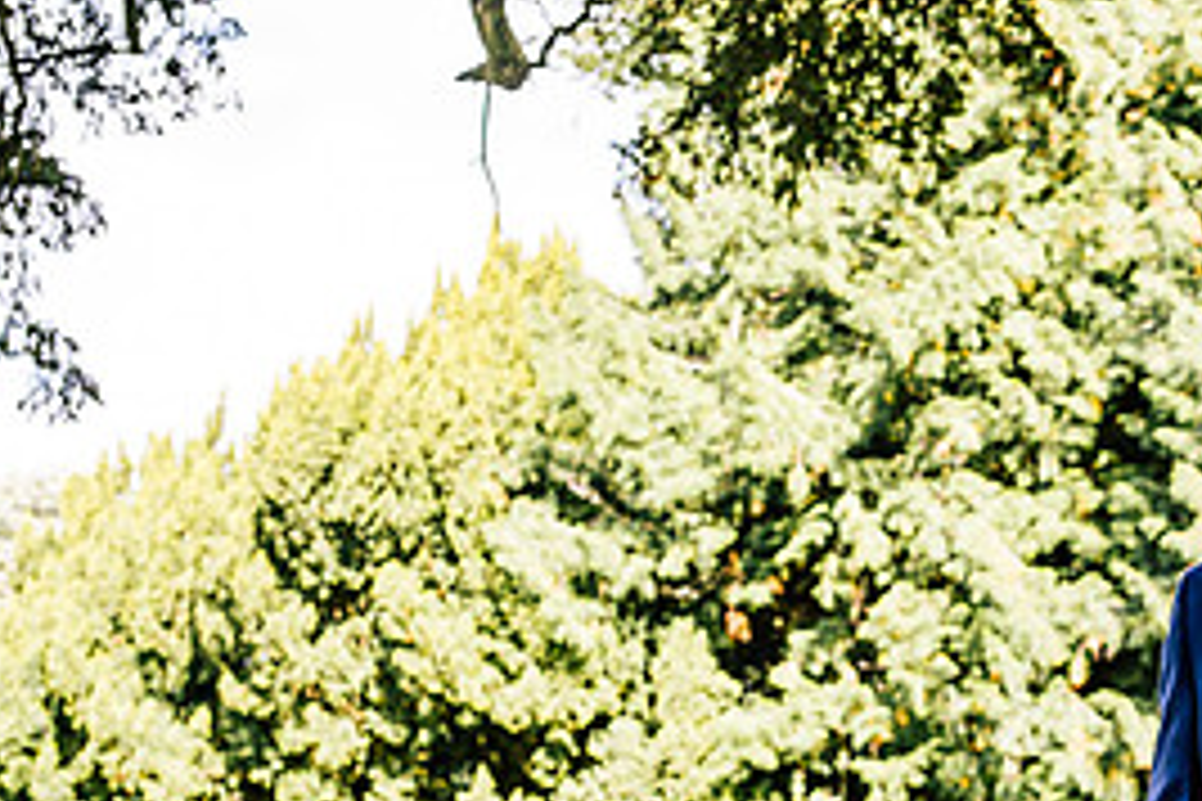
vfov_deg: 17.9
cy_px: 578
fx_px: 2537
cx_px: 1161
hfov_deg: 25.5
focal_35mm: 76
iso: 125
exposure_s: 1/125
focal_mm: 35
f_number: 4
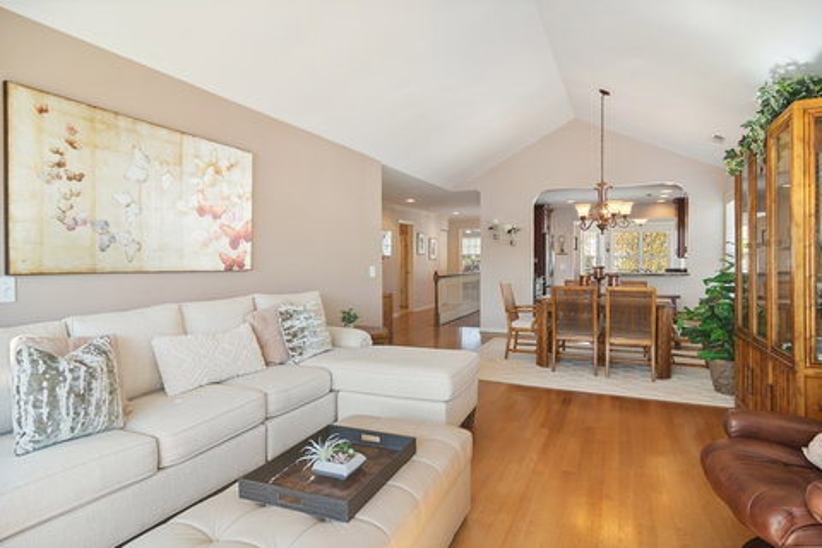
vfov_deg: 67.4
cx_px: 411
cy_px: 274
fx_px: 411
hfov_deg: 90.0
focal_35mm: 18
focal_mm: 12
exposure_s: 1/60
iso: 200
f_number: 8
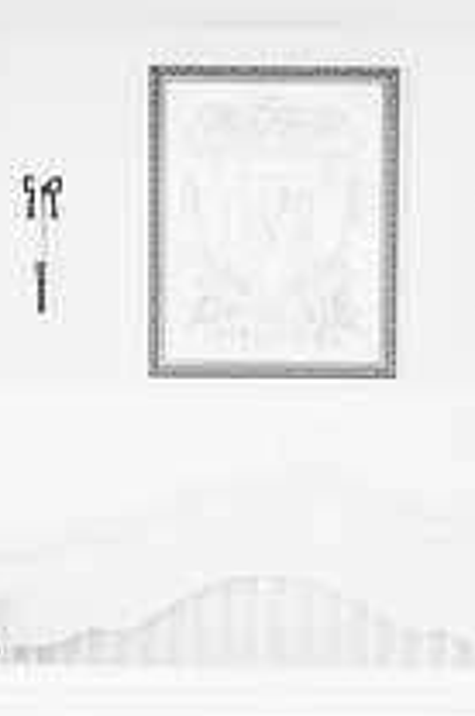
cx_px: 251
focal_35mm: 52
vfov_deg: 37.7
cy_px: 492
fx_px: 1033
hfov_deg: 25.9
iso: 1600
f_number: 2.8
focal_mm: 24
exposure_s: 1/200
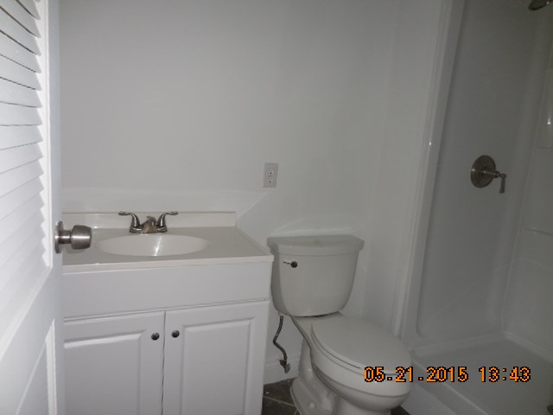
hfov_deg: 69.4
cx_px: 276
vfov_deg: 54.9
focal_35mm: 25
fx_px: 399
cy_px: 208
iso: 125
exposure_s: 1/25
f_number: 3.3
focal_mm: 4.5
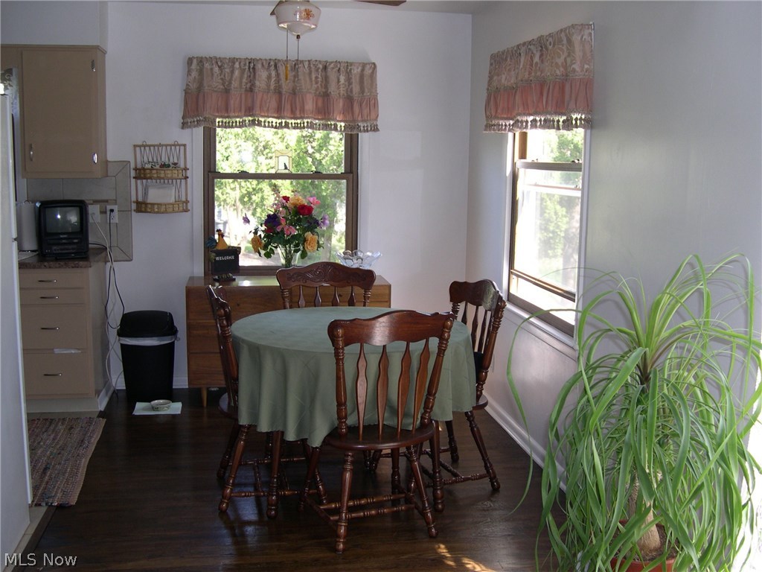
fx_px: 836
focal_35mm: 38
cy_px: 286
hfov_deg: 49.0
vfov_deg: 37.7
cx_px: 381
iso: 100
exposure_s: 1/59.6
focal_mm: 8
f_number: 2.8
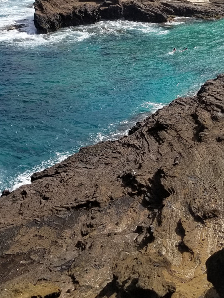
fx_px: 500
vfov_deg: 32.2
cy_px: 53
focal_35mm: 58
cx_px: 124
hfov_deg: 25.2
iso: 50
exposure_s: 1/3896
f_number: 1.7
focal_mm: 4.25
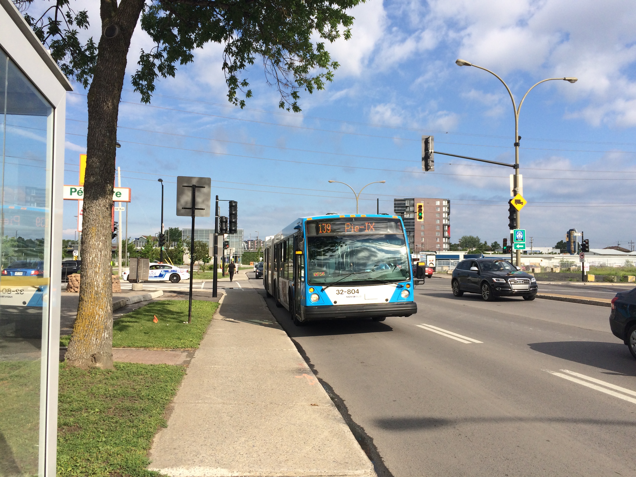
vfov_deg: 48.2
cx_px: 318
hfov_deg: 61.7
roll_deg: +0.1
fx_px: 533
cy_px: 238
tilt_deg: +0.5
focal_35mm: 29
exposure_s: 1/2283
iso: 32
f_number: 2.2
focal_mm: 4.15
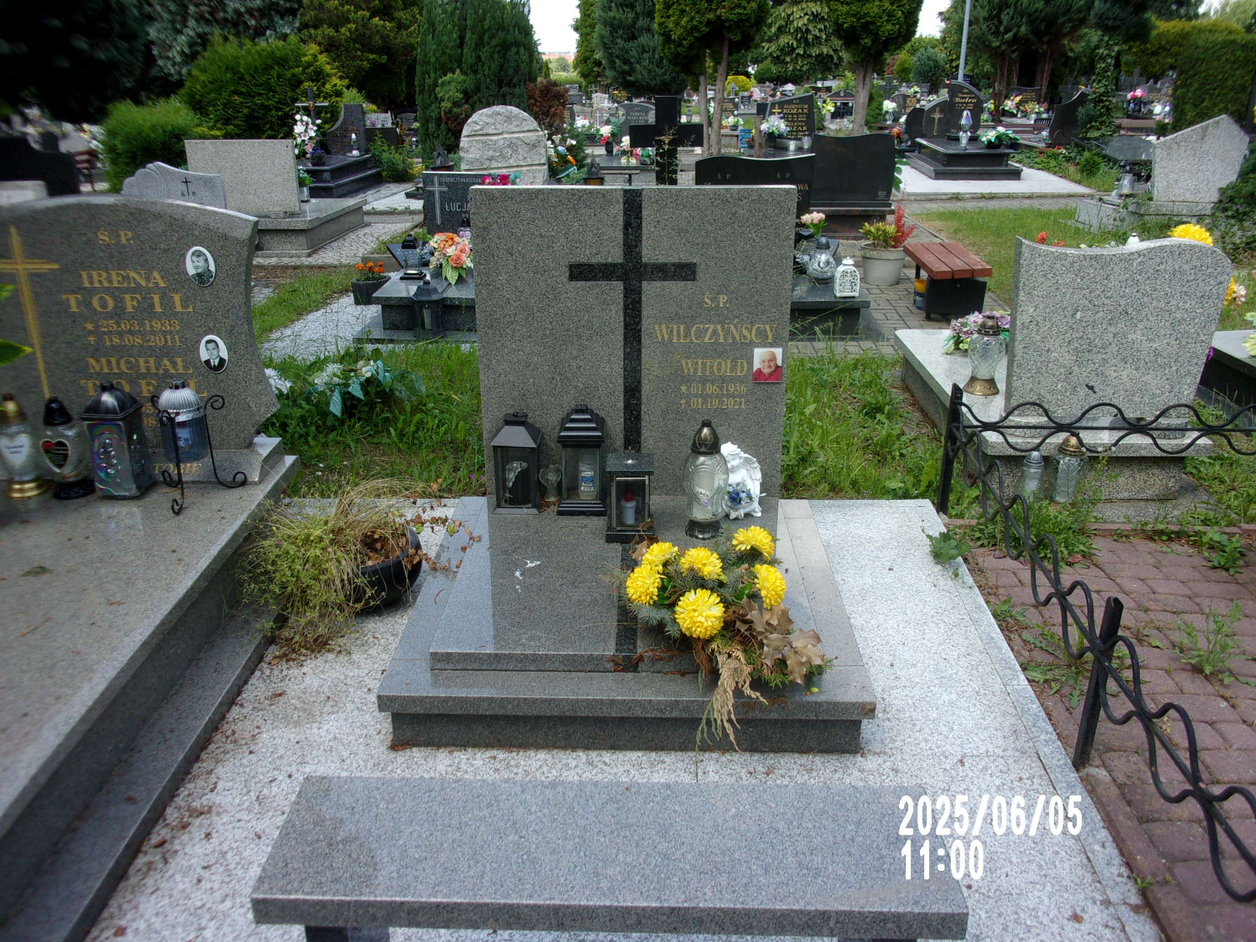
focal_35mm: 28
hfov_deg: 63.4
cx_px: 628
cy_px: 471
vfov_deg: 49.7
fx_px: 1016
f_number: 3.9
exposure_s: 1/240
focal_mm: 5.1
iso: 80
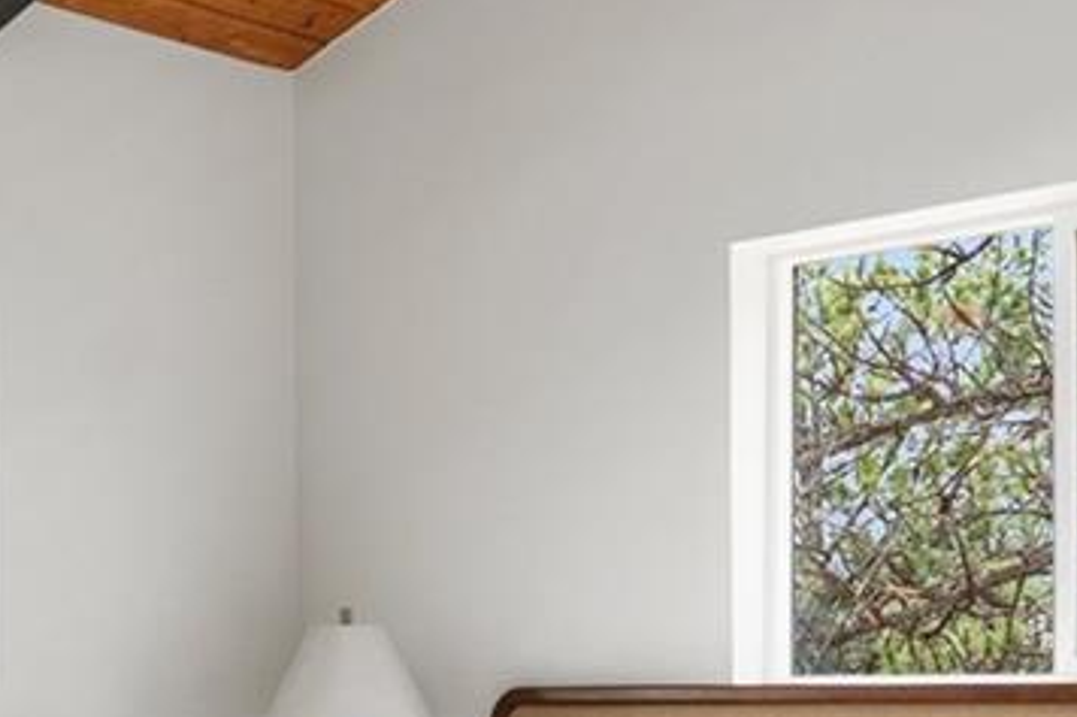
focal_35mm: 72
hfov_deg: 26.6
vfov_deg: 18.5
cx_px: 12
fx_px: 2153
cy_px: 682
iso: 200
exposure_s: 1/1.67
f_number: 8
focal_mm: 16
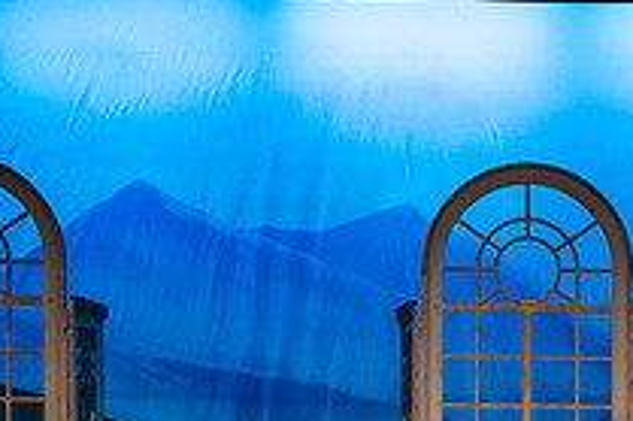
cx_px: 651
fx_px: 3022
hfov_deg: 11.8
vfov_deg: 7.9
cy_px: 583
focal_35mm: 172
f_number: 3.2
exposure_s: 1/200
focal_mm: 62
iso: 2500
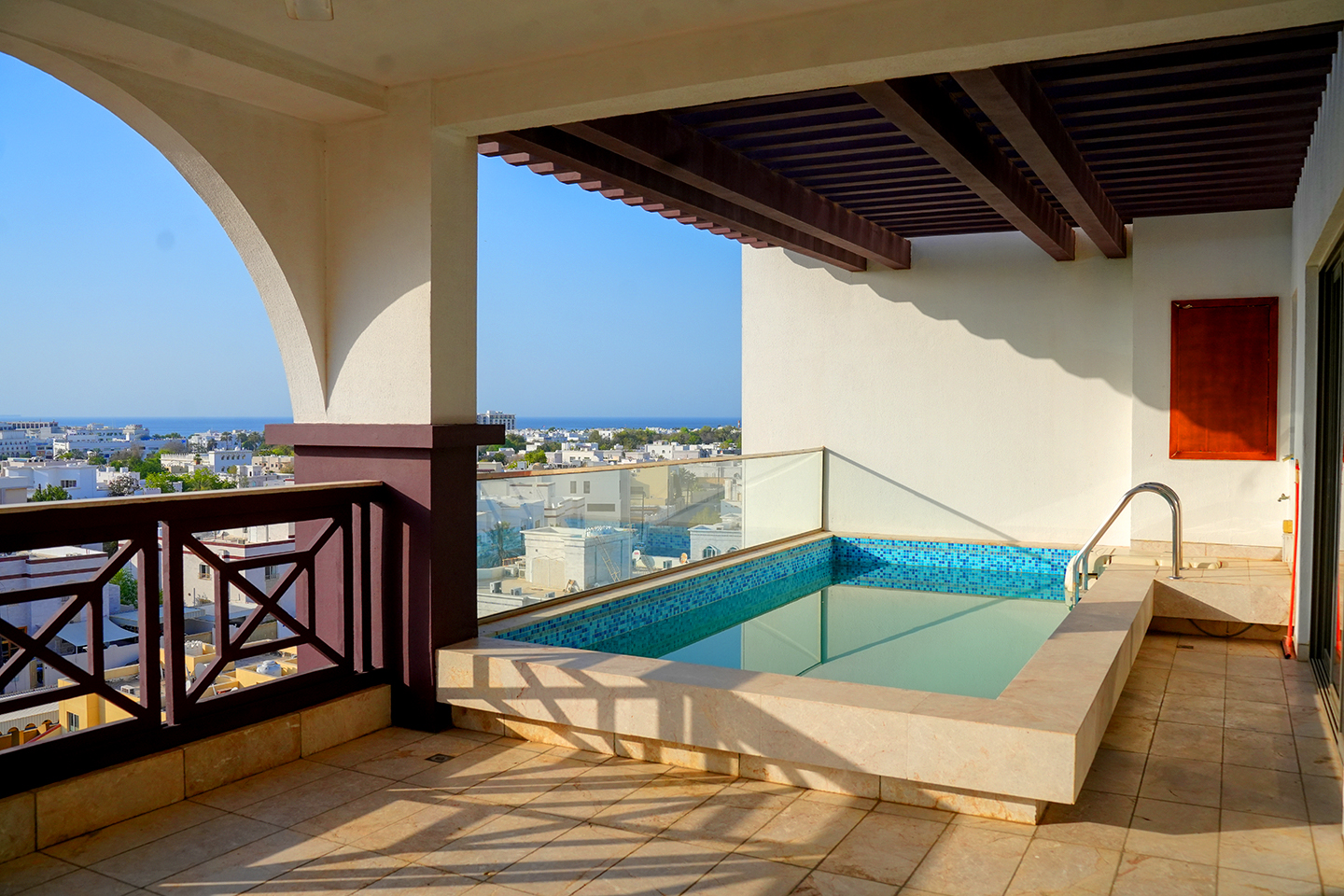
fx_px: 1045
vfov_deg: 46.4
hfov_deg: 65.5
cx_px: 672
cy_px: 448
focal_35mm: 28
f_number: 5.6
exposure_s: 1/3200
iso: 1000
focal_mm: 28
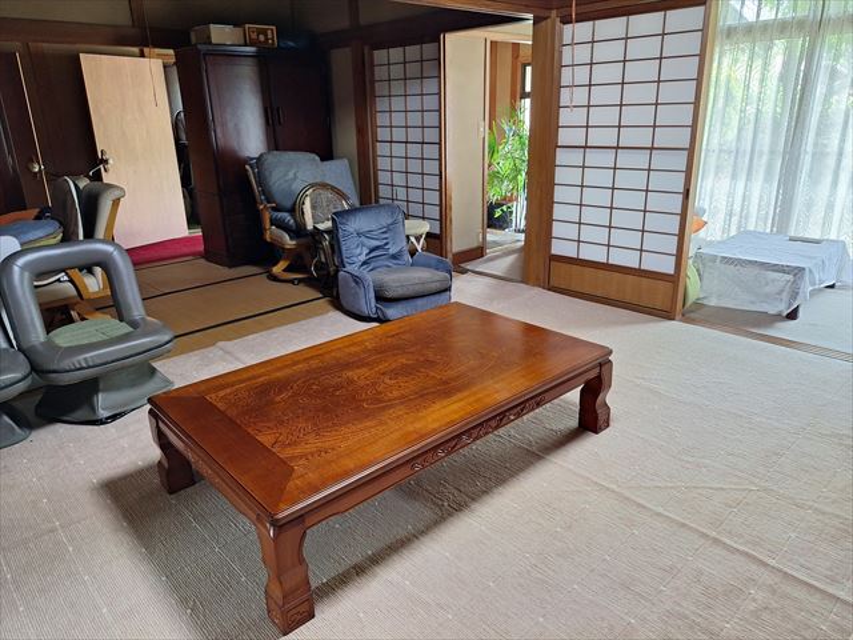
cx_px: 426
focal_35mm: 23
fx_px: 567
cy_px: 320
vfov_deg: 58.9
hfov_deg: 73.9
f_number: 1.8
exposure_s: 1/33
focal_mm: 5.54
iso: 200
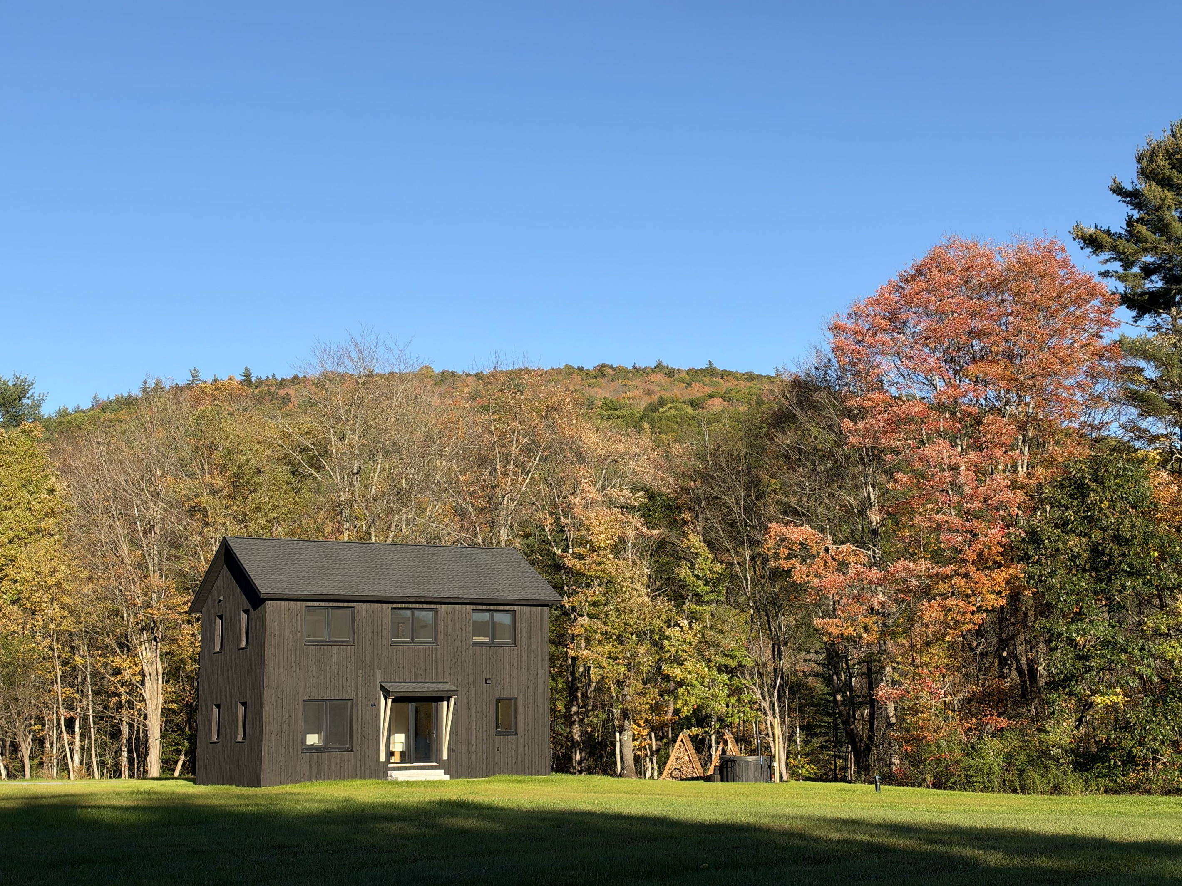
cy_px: 443
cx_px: 591
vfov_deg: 30.3
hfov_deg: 39.7
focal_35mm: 48
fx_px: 1639
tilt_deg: +9.5
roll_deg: +1.2
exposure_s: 1/2525
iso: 64
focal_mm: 6.93
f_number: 1.8
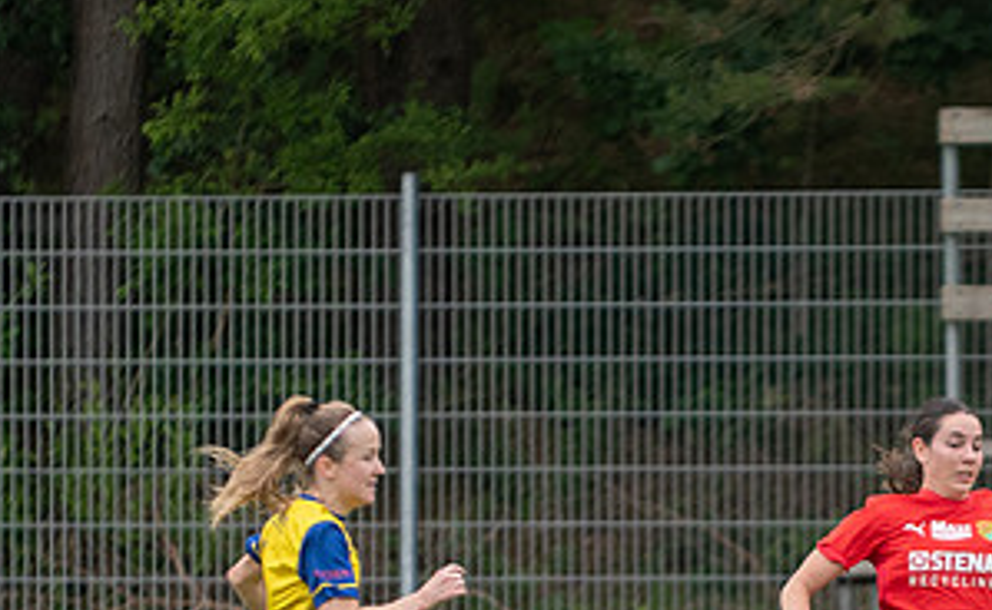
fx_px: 26381
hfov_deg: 2.2
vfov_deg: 1.3
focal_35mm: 980
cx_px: 925
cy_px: 751
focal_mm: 200
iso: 500
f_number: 3.2
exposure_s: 1/1600
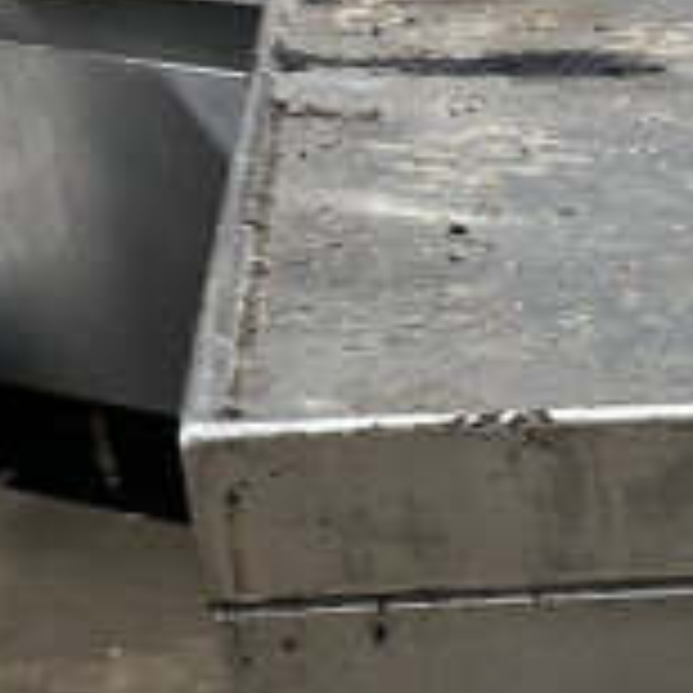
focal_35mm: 112
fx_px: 2537
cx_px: 1318
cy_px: 1226
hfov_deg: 13.6
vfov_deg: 13.9
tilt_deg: -32.0
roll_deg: -4.5
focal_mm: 6.86
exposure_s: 1/60
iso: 320
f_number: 1.78
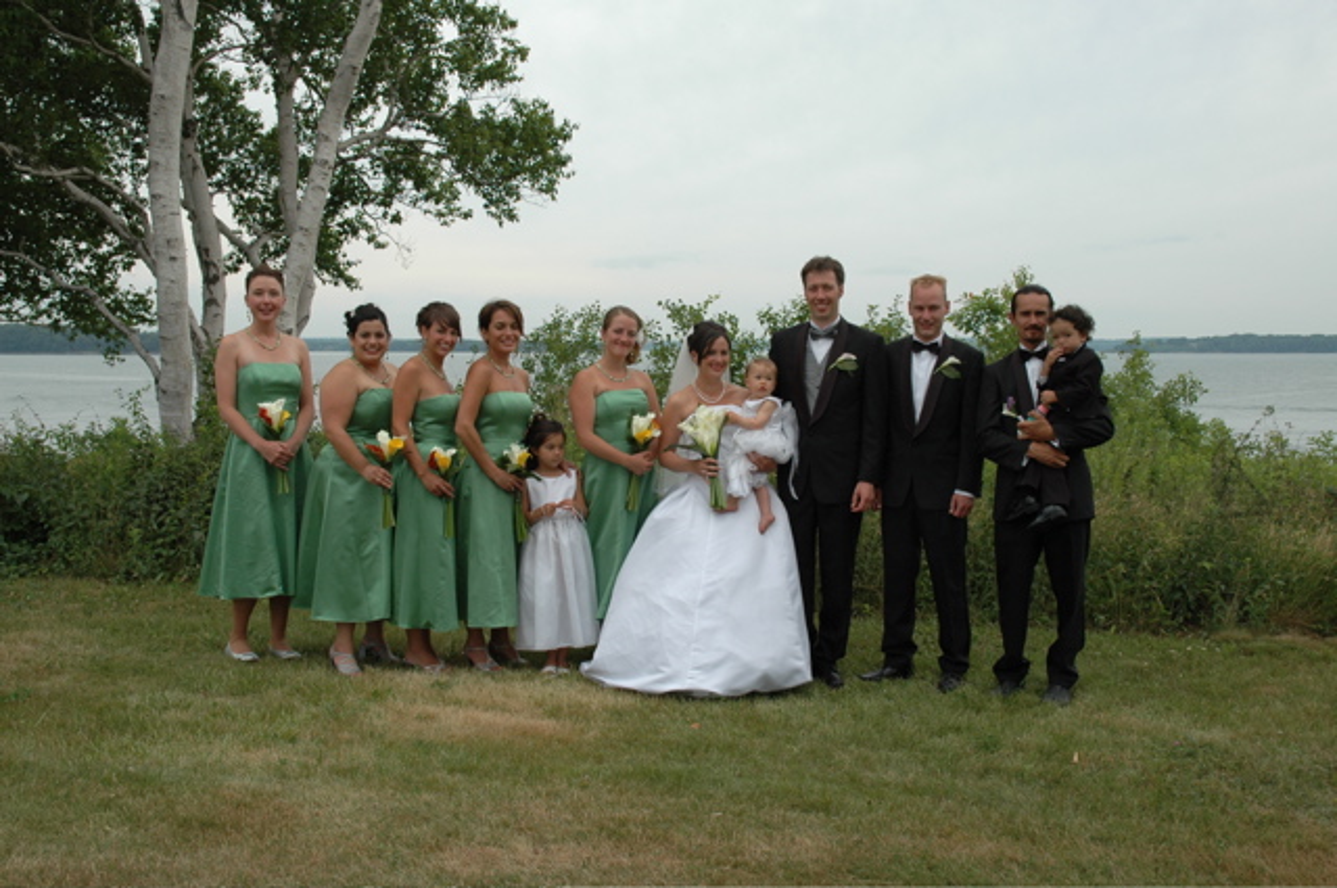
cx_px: 668
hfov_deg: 57.3
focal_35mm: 33
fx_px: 1224
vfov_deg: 39.9
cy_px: 444
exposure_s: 1/250
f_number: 8
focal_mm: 22
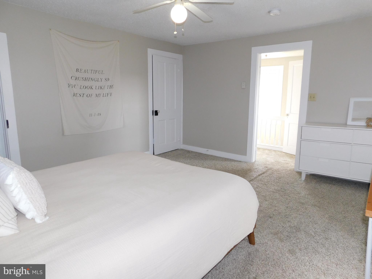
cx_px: 186
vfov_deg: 58.9
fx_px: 247
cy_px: 140
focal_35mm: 23
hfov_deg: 73.9
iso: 200
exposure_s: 1/30
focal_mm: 4
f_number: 3
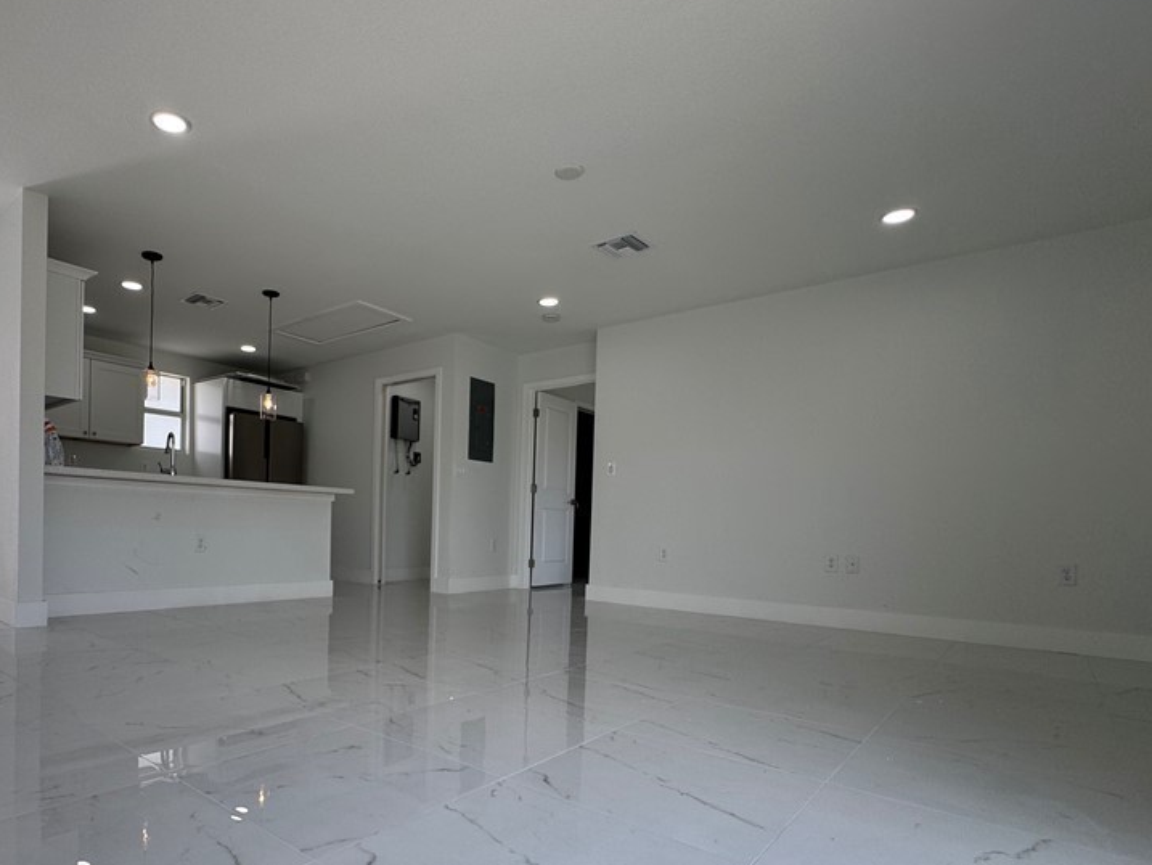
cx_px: 434
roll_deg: -1.4
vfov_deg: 65.0
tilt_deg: -2.2
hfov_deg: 80.3
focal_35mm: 20
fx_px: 666
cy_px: 542
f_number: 2.2
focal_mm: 2.22
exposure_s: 1/233
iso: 40
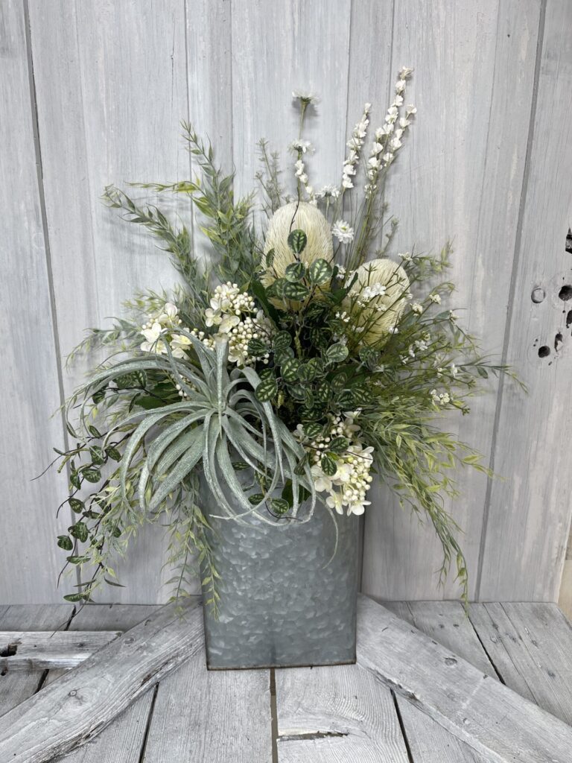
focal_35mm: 25
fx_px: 551
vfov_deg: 69.4
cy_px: 382
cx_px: 286
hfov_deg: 54.9
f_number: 1.6
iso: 40
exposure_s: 1/120
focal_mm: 5.1
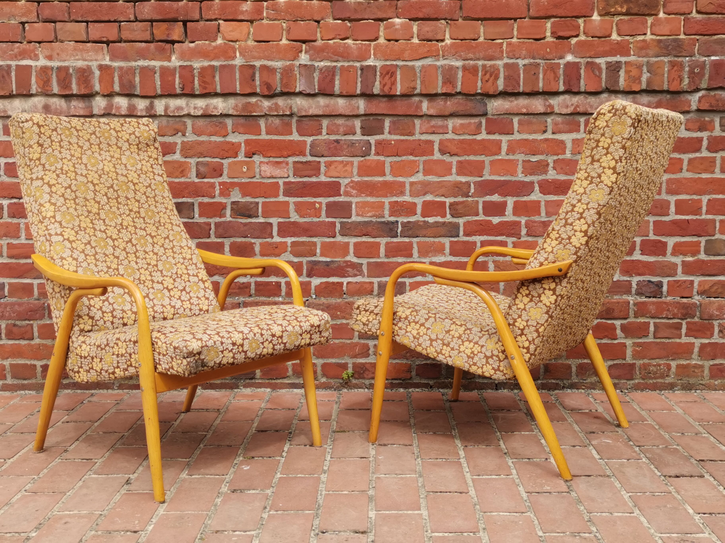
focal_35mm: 43
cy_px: 272
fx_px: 901
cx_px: 362
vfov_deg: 33.6
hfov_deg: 43.9
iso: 50
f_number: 1.8
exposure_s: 1/652
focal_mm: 5.58
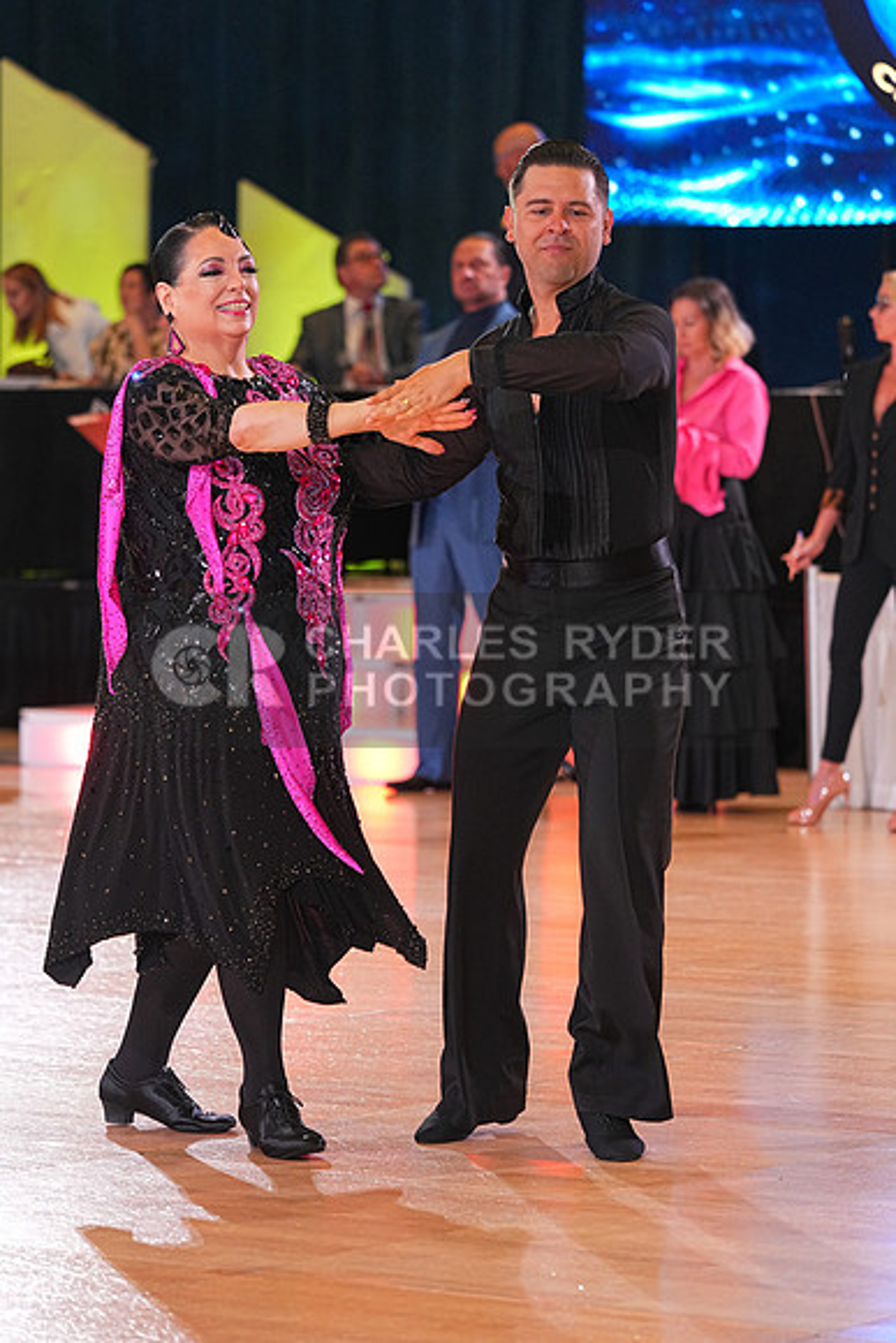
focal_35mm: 151
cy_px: 672
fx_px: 5634
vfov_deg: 13.6
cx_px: 448
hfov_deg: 9.1
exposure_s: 1/200
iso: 2000
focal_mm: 151
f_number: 4
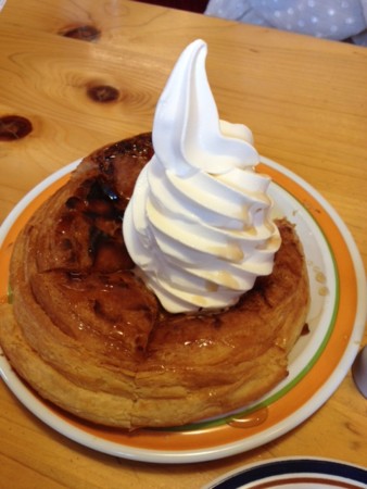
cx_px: 184
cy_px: 244
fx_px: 494
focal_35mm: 35
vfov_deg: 52.6
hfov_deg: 40.7
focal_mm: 4.28
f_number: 2.4
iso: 64
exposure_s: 1/30
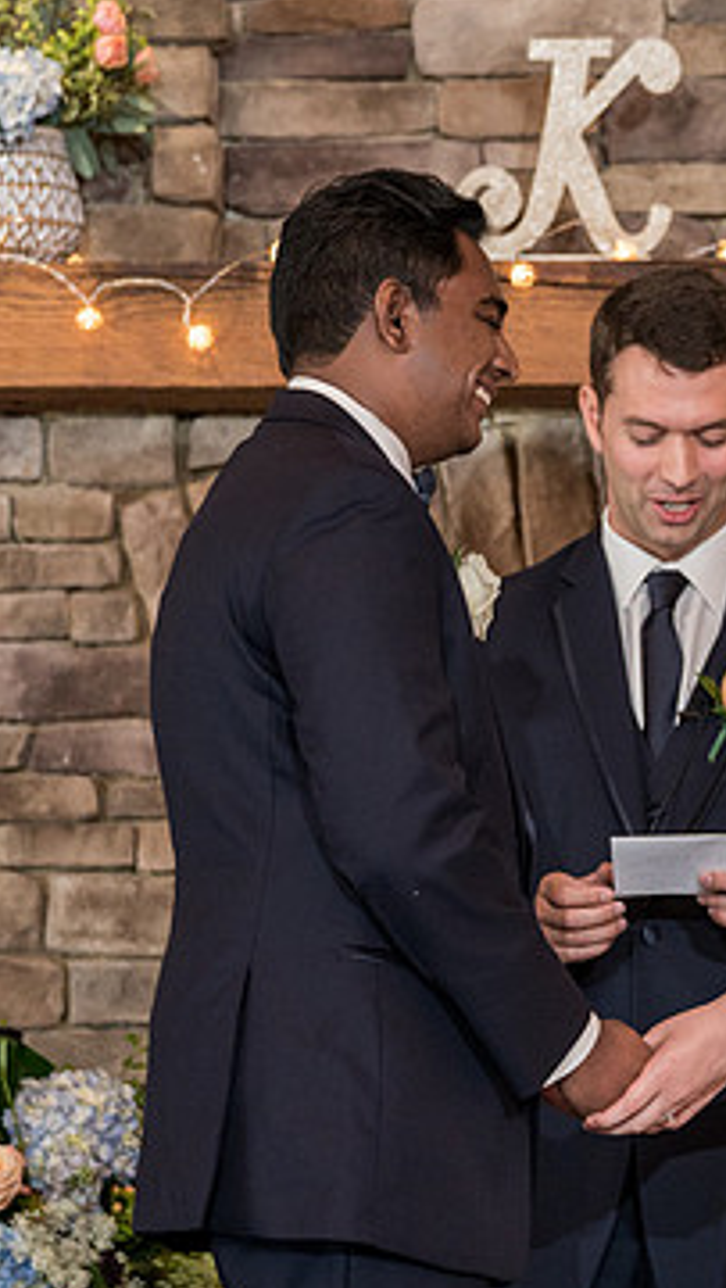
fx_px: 7378
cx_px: 712
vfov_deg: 10.0
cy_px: 624
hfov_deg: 5.6
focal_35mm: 216
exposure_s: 1/100
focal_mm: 128
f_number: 4
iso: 2000
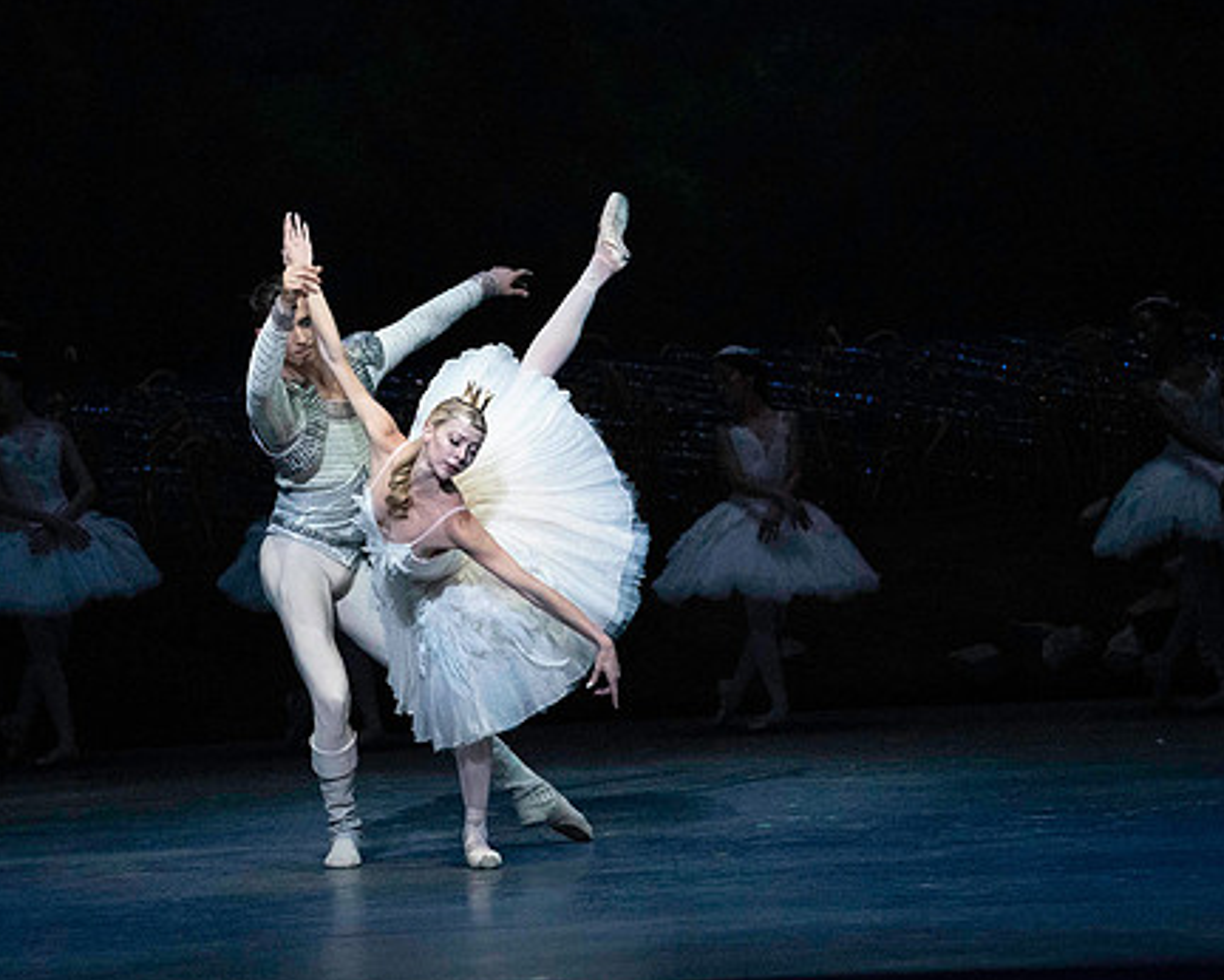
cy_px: 457
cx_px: 504
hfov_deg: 7.7
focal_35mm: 252
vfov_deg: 6.1
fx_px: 9133
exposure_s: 1/400
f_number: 5
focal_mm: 200
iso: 25600
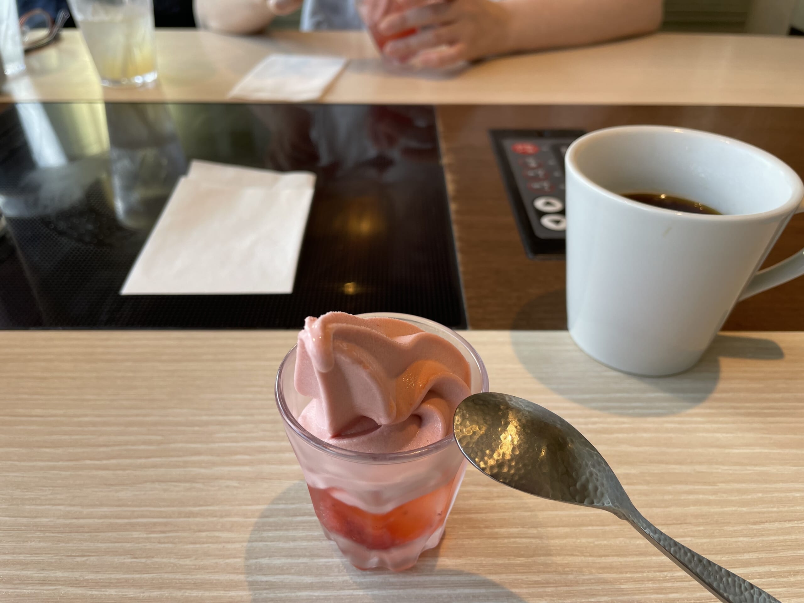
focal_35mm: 26
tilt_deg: -35.9
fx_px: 604
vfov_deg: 53.1
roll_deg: -0.8
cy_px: 302
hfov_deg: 67.3
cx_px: 402
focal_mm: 4.2
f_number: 1.6
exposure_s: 1/141
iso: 32
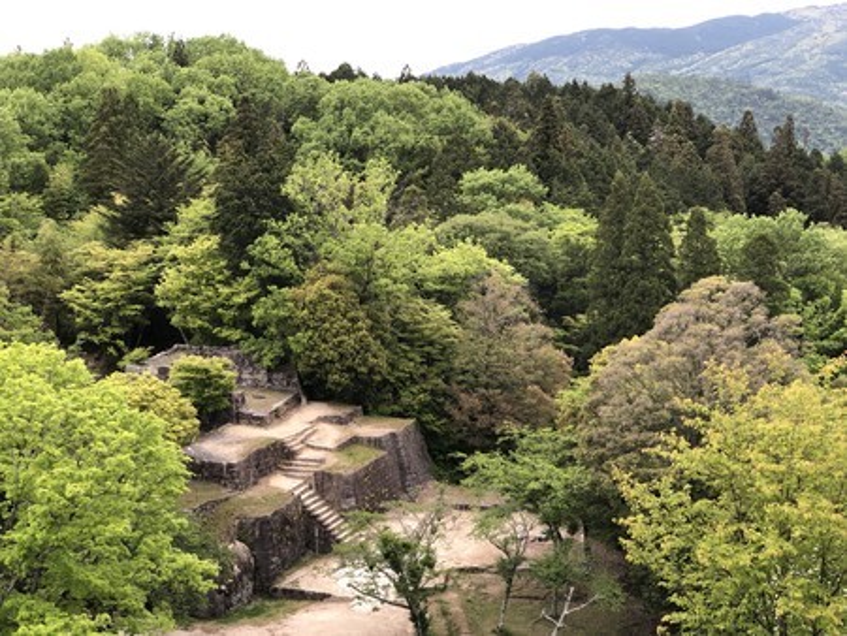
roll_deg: +0.9
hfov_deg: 33.8
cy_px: 318
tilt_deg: -7.1
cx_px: 424
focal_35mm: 57
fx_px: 1395
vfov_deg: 25.7
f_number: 2.8
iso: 32
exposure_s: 1/120
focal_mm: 6.6
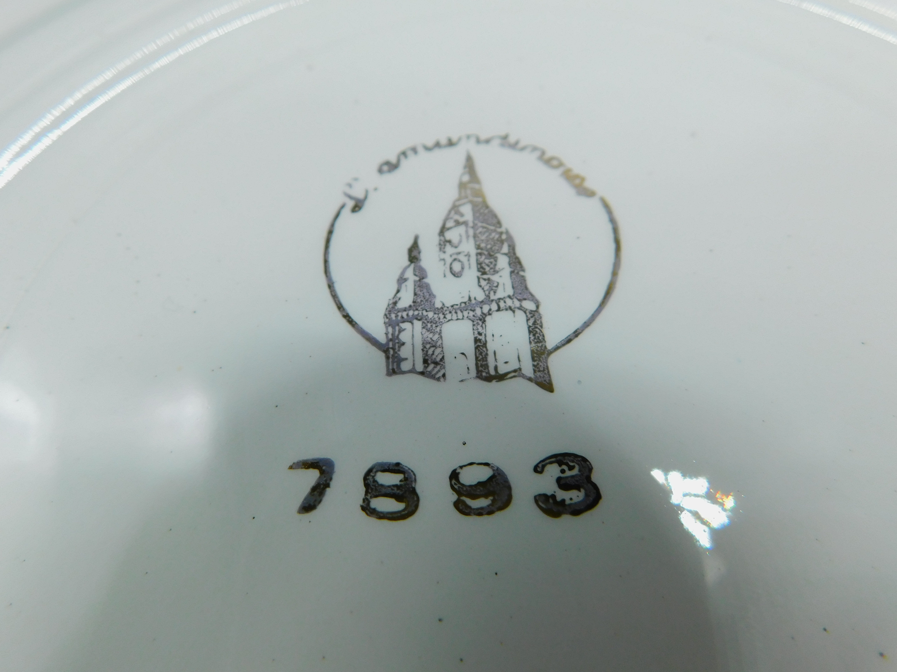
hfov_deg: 73.9
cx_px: 448
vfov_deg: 58.9
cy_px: 336
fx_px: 596
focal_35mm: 23
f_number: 3
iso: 125
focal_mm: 4
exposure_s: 1/200
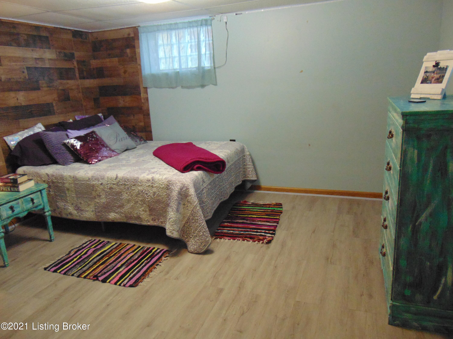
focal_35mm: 25
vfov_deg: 54.9
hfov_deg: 69.4
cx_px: 226
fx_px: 327
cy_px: 170
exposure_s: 1/20
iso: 400
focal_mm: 4.5
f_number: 3
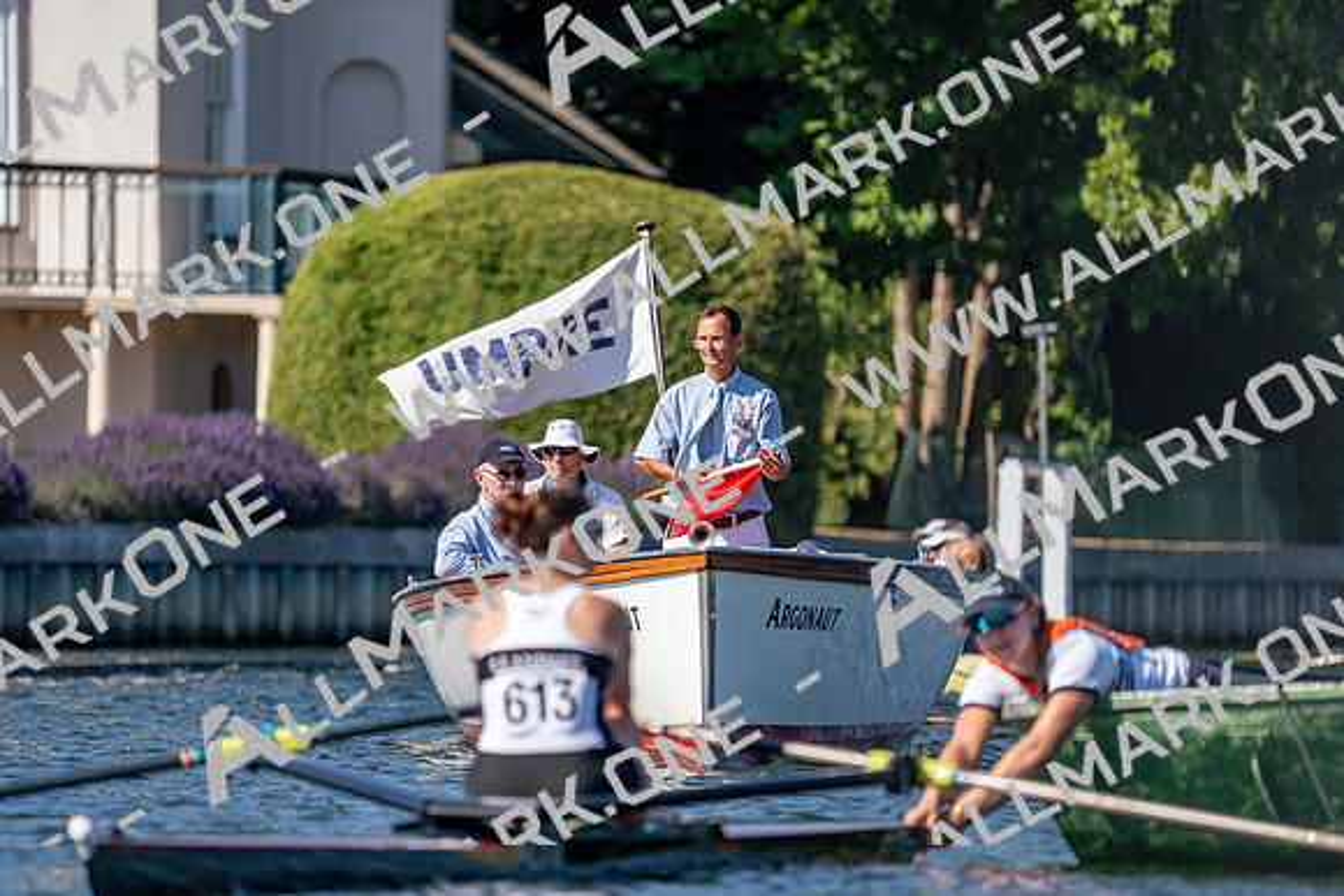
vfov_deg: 2.9
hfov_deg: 4.4
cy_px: 448
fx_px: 17438
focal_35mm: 467
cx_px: 672
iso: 250
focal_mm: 467
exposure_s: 1/1600
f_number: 6.3
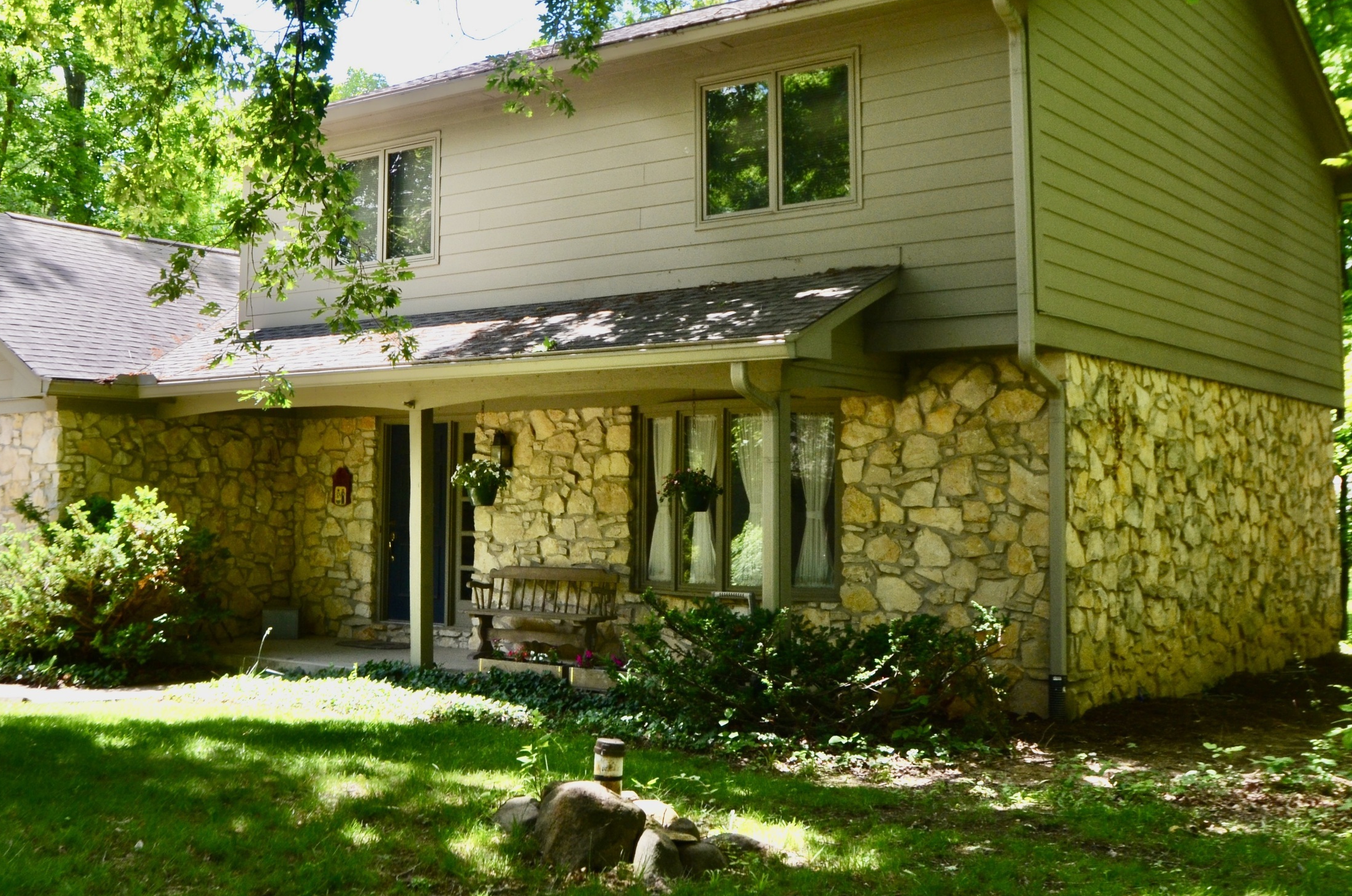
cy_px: 360
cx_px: 550
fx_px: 1488
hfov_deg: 48.6
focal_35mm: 40
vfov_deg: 33.4
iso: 400
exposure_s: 1/100
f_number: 9
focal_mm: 19
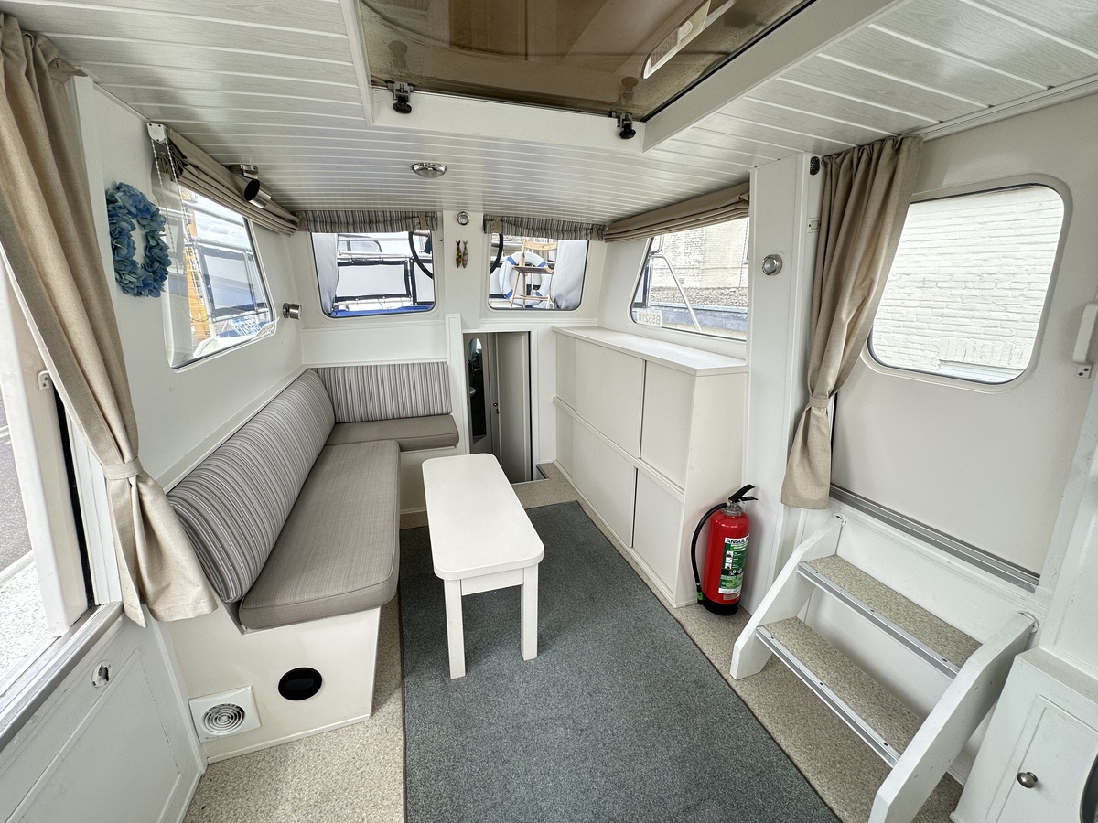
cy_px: 412
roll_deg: +0.1
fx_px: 444
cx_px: 549
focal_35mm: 14
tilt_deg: -17.1
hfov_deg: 102.1
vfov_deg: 85.7
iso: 40
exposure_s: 1/219
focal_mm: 2.22
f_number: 2.2
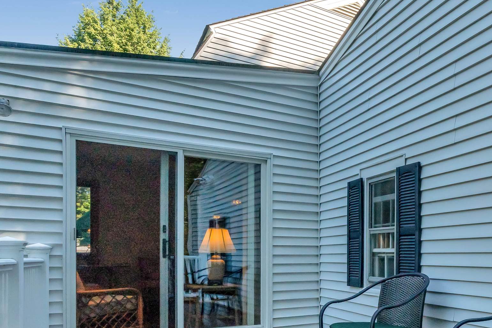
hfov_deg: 52.6
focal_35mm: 32
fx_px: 437
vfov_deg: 39.7
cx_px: 430
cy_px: 258
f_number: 8
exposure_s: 1/2000
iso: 800
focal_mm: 16
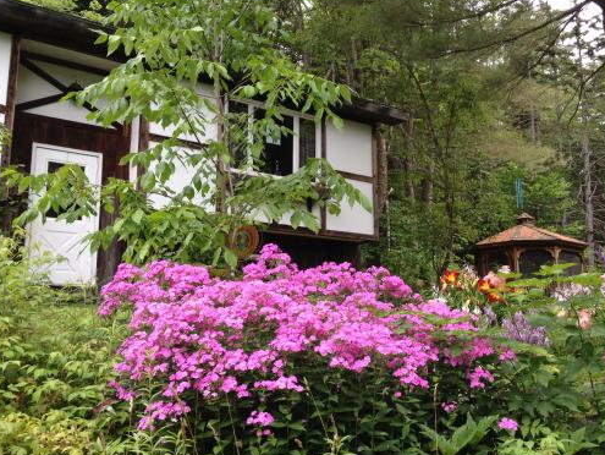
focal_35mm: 41
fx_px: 717
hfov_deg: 45.6
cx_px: 343
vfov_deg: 35.2
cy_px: 209
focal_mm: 4.28
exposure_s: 1/129
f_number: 2.4
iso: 50
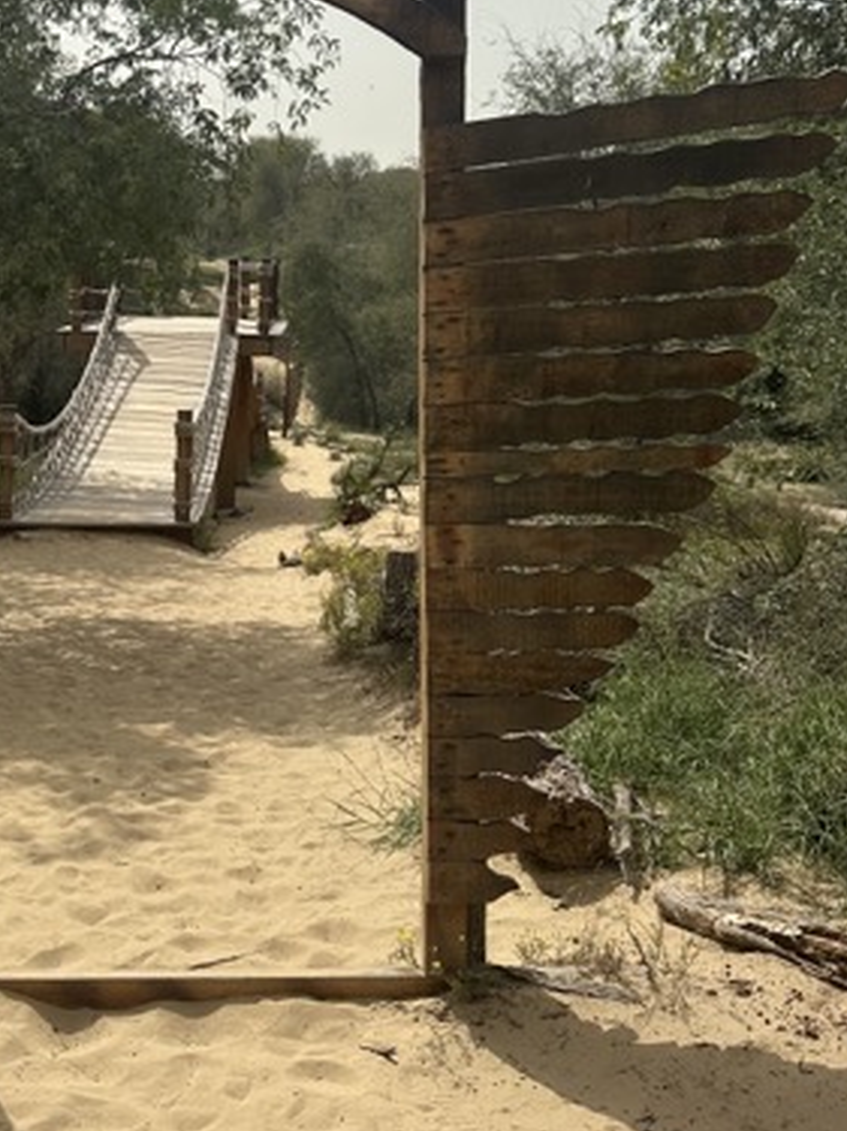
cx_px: 157
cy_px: 338
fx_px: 1338
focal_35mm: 41
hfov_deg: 34.0
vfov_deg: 44.8
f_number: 1.78
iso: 80
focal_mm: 6.86
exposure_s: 1/8197
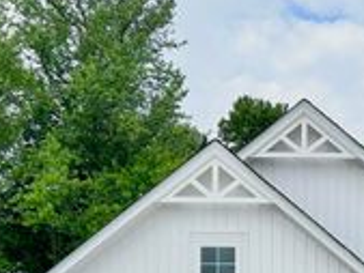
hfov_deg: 23.7
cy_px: 392
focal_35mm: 77
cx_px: 401
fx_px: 810
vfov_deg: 17.5
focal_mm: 5.7
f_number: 1.5
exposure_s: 1/2045
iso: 50
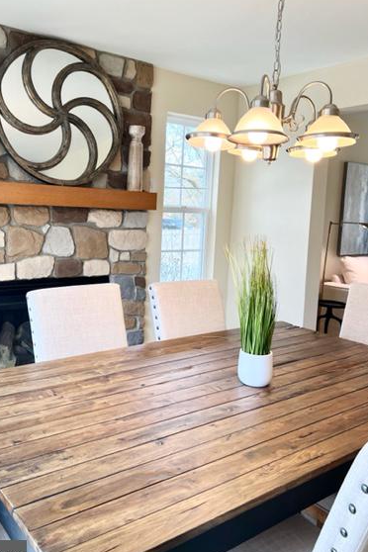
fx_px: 475
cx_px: 161
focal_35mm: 31
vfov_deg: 60.2
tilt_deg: -5.2
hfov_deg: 42.2
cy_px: 257
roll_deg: -2.3
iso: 50
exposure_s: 1/153
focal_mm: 5.7
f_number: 1.5
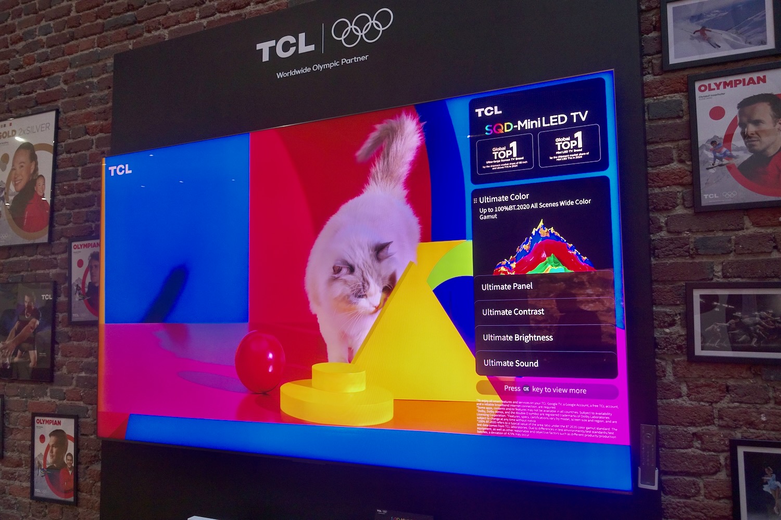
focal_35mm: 30
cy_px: 260
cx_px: 390
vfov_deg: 43.6
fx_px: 651
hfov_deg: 61.9
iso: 400
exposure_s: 1/160
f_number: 2.8
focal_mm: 10.89
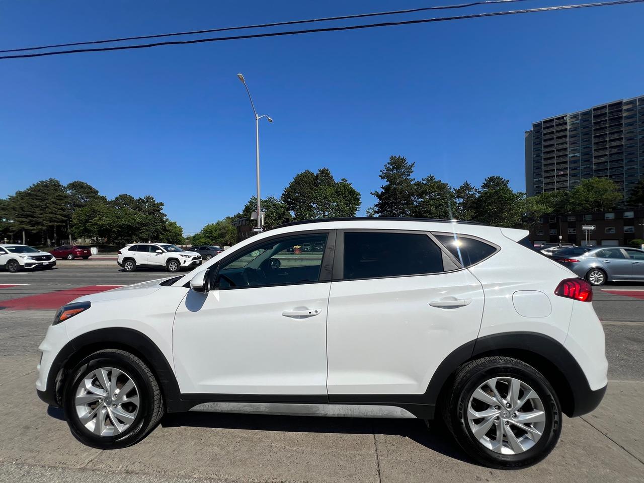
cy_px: 242
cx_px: 322
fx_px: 242
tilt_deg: -0.4
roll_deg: -0.7
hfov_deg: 106.2
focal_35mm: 13
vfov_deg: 89.9
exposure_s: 1/3534
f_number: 1.8
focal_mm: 1.57
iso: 32
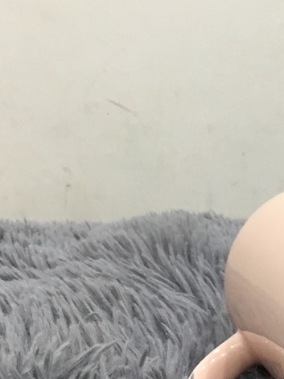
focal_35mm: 79
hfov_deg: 17.9
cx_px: 320
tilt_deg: -16.1
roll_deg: +1.6
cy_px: 279
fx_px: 865
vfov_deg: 24.5
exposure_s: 1/33
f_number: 2.4
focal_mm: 3.3
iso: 125
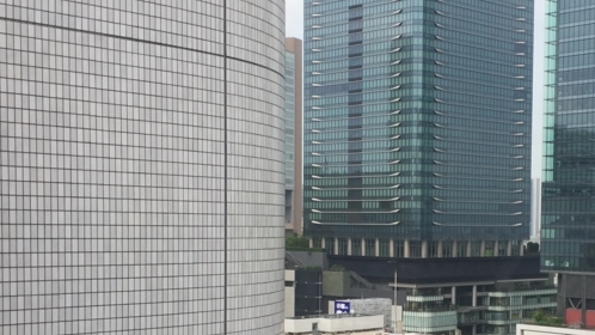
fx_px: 1025
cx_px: 472
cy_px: 309
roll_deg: +0.2
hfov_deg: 31.6
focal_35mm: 65
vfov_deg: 18.2
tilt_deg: -3.6
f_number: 2.2
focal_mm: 4.15
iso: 32
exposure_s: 1/455
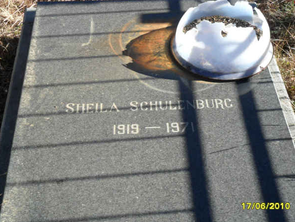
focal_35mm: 65
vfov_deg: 22.6
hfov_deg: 29.8
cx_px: 150
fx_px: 554
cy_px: 113
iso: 100
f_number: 5.6
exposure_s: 1/125
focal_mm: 11.2
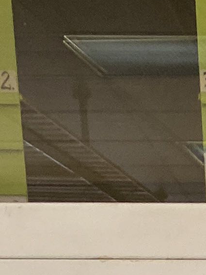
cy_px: 975
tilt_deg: -19.5
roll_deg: -0.5
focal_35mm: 185
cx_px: 477
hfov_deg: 7.5
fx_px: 1468
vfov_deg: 8.1
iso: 100
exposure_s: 1/50
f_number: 1.8
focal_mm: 4.25
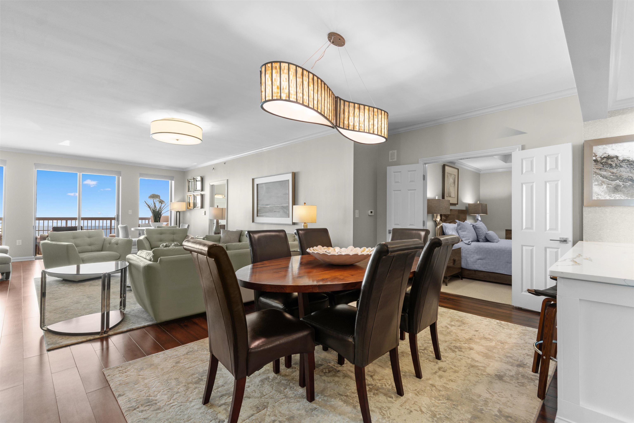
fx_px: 264
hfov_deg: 100.4
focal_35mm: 15
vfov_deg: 77.3
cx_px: 317
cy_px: 212
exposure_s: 1/3
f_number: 4.5
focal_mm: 10
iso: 100
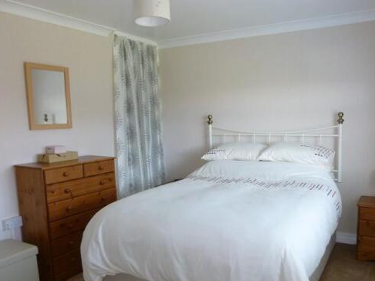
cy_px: 168
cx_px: 210
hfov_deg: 59.8
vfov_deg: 46.5
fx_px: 325
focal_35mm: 30
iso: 200
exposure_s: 1/60
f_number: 3.1
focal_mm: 4.5
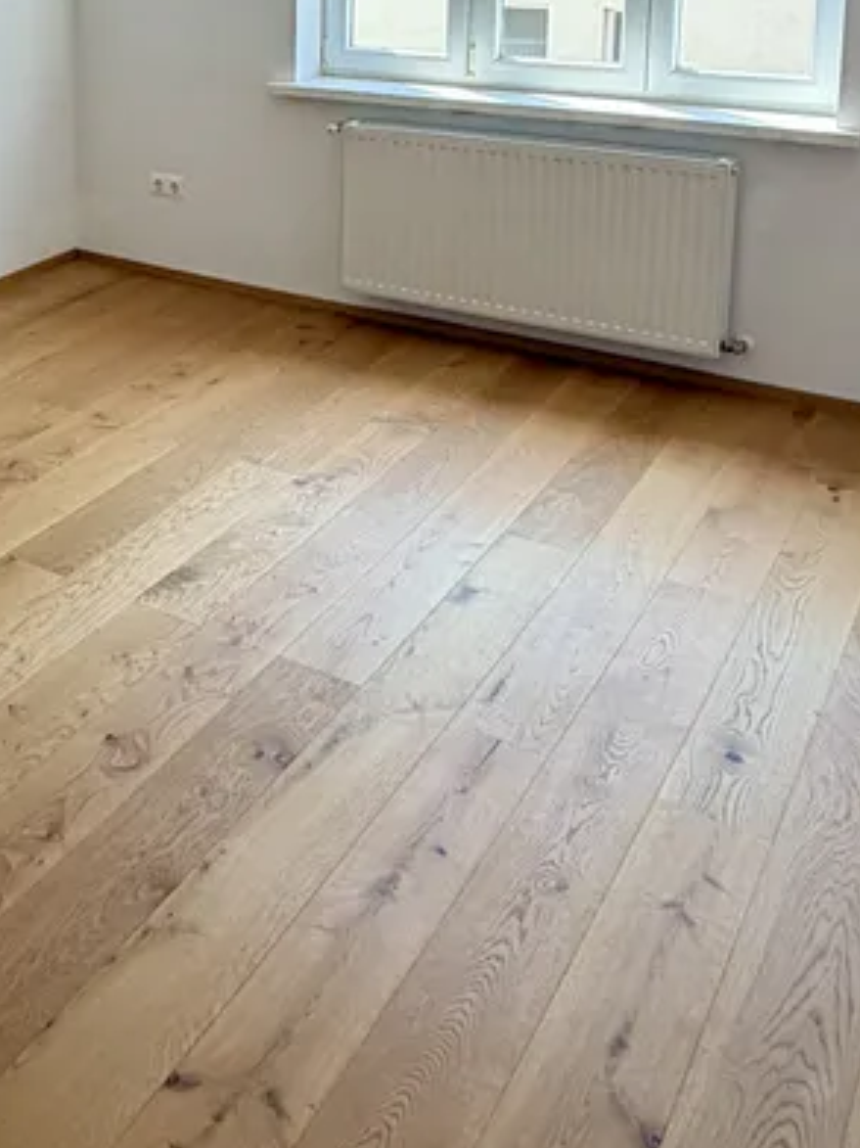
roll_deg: +1.0
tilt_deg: -6.9
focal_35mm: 43
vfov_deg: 40.1
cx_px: -106
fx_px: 1425
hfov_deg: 29.9
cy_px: 82
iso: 64
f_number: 2.2
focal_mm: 2.22
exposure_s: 1/121
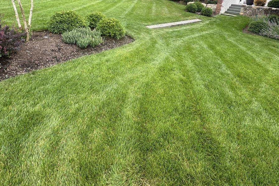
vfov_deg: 56.6
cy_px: 47
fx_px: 163
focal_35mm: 21
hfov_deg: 81.2
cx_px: 144
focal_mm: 2.22
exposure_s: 1/148
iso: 40
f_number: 2.2
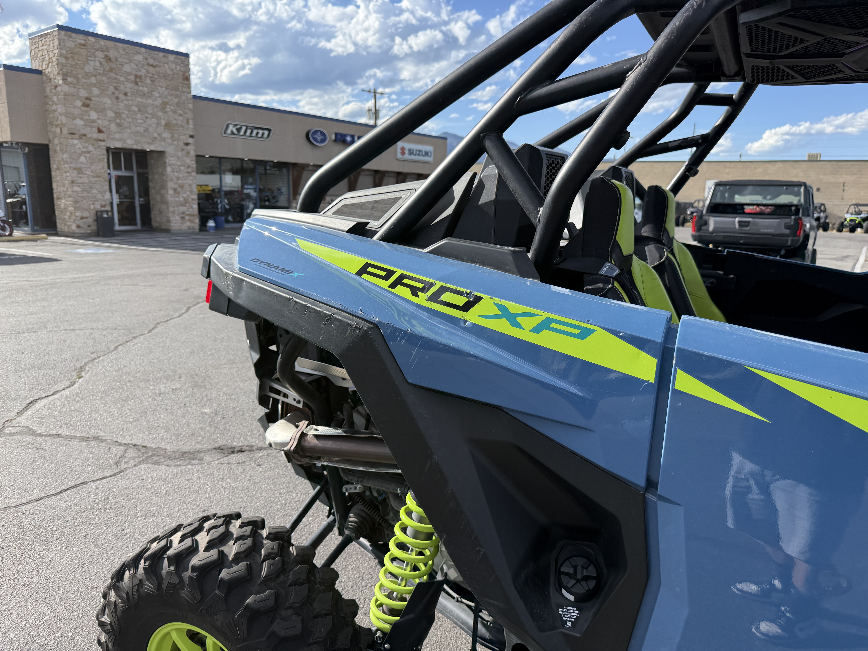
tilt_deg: -13.6
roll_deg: +1.2
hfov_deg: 71.6
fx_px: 602
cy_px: 326
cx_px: 434
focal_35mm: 24
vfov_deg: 56.8
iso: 100
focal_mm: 6.76
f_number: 1.78
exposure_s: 1/1901
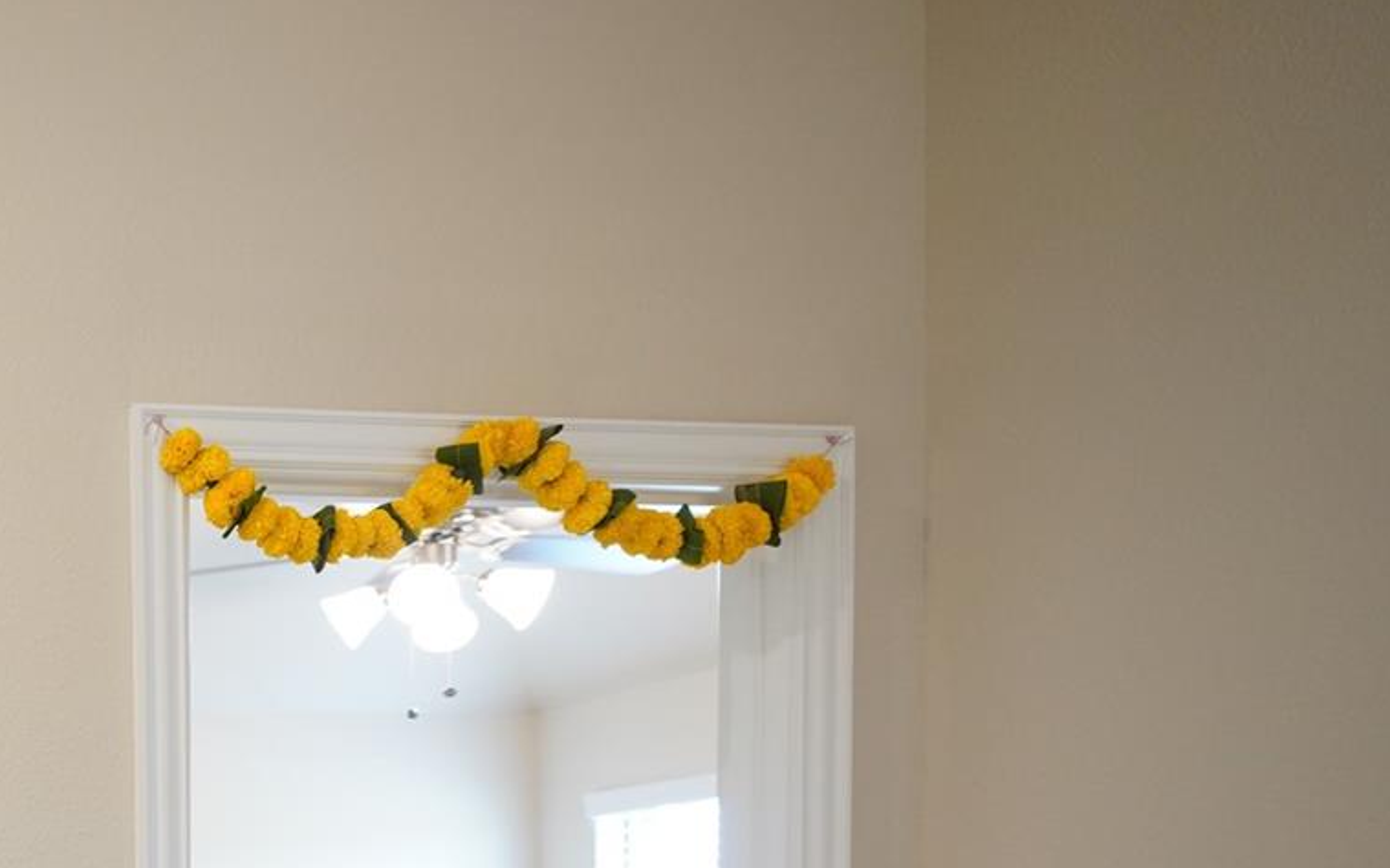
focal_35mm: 44
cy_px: 1065
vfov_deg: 25.8
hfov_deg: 33.2
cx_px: -419
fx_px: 1666
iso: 1000
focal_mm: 16
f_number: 2.8
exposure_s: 1/100
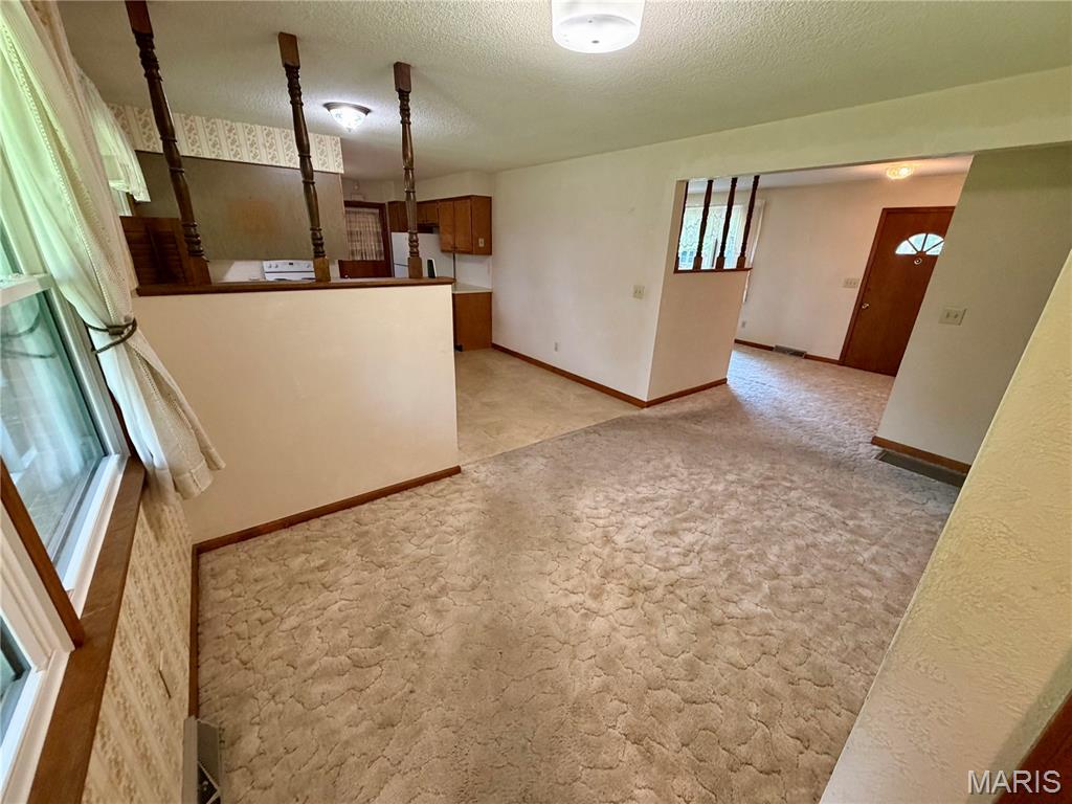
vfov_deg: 85.7
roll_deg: -1.4
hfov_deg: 102.1
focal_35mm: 14
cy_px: 402
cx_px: 536
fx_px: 434
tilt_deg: -21.5
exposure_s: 1/60
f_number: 2.2
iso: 320
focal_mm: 2.22
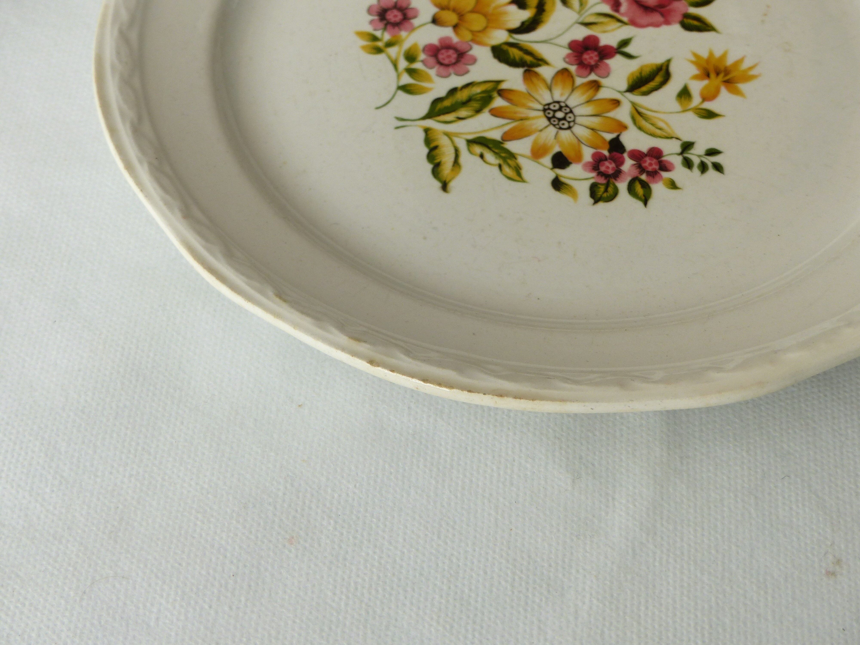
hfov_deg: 27.8
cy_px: 322
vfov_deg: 21.0
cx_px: 430
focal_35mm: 70
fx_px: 1739
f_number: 2.8
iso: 100
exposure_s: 1/80
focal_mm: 11.9
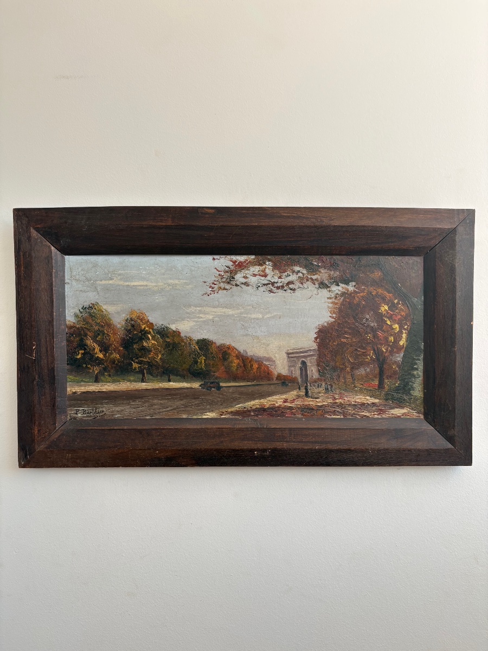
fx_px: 489
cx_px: 244
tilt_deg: +4.5
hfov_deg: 53.1
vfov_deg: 67.3
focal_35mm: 26
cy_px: 326
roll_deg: -0.1
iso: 40
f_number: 1.6
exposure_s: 1/208
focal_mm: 5.96
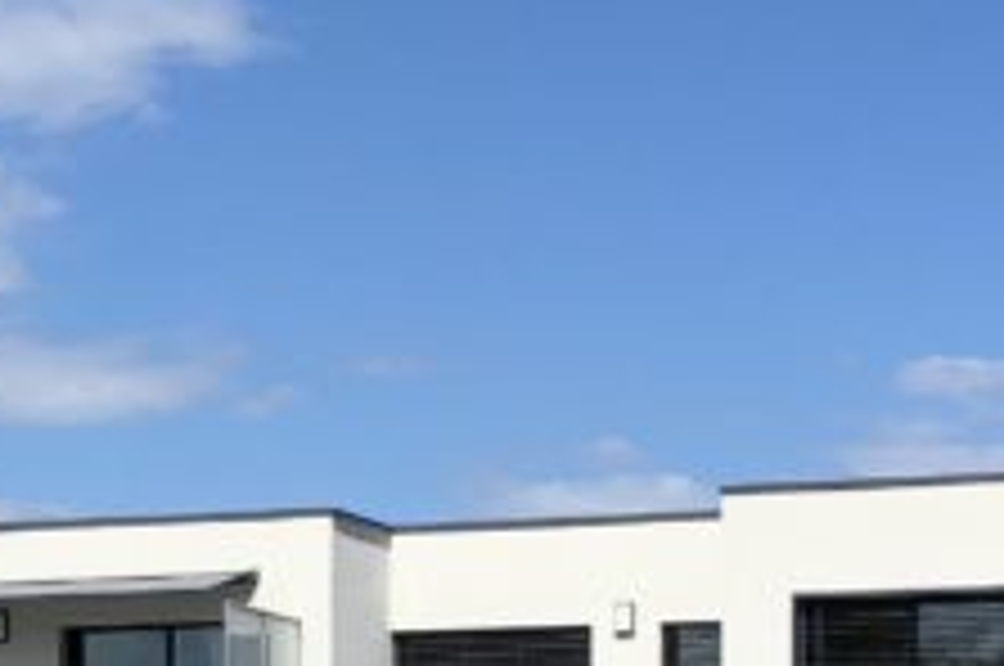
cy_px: 788
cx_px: -68
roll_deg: +0.2
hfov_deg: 15.0
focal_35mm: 134
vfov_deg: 10.1
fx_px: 3732
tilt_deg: +3.5
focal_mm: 3.99
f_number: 1.8
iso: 20
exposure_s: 1/3205
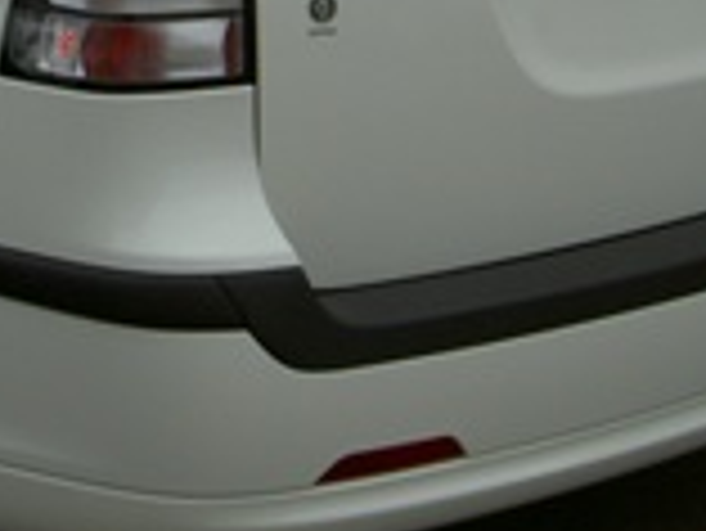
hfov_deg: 17.4
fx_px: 2266
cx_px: 49
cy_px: -86
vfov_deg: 13.1
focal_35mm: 111
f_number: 4.7
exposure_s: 1/435
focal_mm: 8
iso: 100
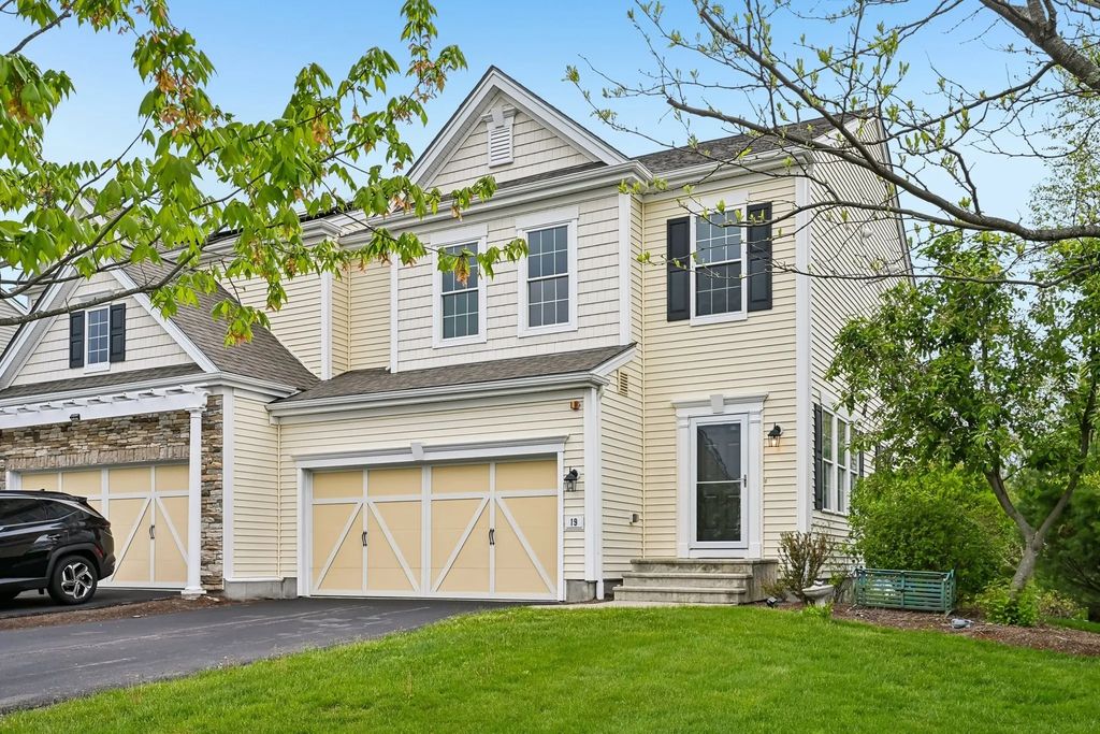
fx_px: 917
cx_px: 550
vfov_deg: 43.6
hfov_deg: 61.9
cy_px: 367
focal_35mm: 30
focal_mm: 30
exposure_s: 1/500
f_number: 8
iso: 400
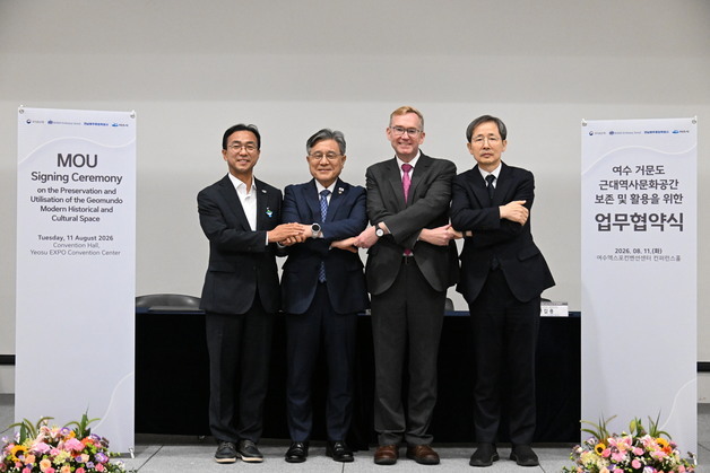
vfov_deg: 21.9
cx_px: 355
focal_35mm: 62
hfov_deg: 32.4
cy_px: 236
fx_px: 1223
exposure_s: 1/125
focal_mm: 62
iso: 10000
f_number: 6
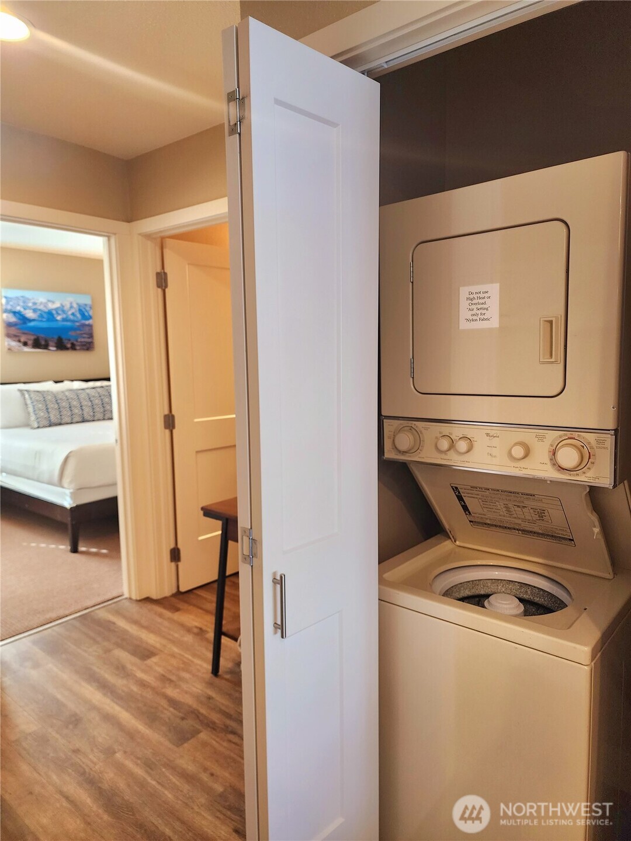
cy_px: 420
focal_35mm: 23
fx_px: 559
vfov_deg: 73.9
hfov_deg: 58.9
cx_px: 316
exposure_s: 1/120
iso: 400
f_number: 1.8
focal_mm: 6.4
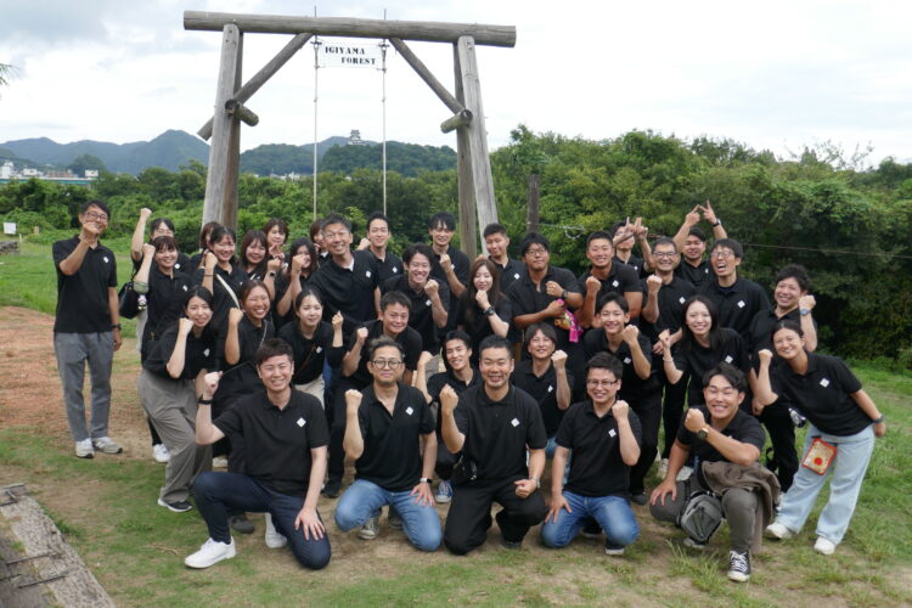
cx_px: 456
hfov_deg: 58.7
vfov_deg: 41.1
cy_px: 304
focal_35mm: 32
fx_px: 811
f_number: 3.2
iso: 125
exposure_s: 1/80
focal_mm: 11.5
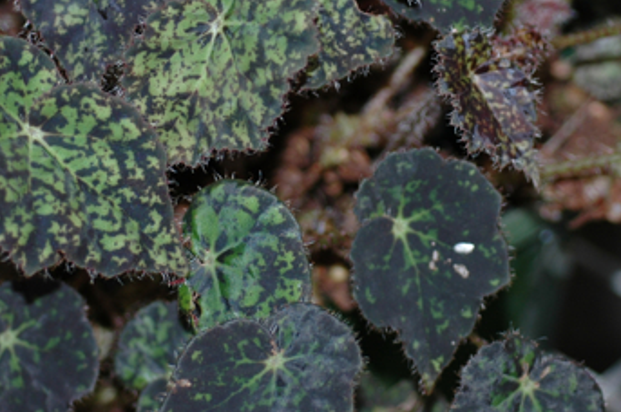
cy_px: 49
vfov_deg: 8.1
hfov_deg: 12.2
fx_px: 2895
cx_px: 317
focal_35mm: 168
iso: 200
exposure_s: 1/60
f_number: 3.3
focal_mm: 60
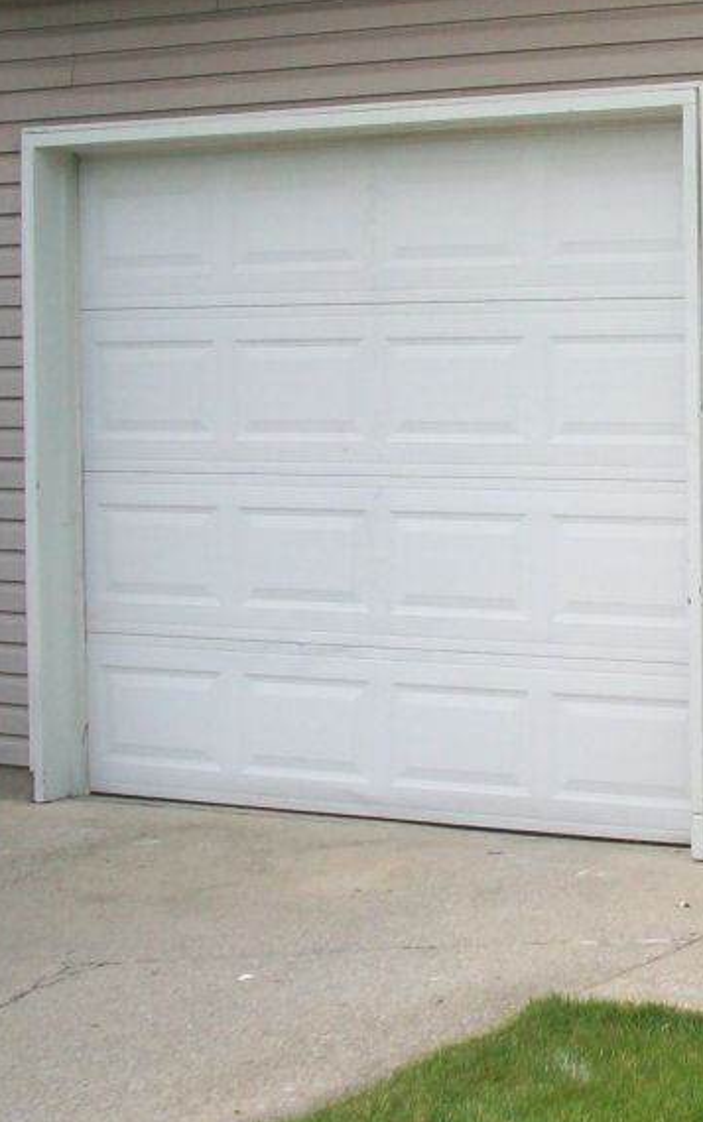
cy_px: 480
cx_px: 894
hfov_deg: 14.3
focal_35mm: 88
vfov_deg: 23.5
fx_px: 2694
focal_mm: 6.2
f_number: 2.8
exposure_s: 1/717
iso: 80
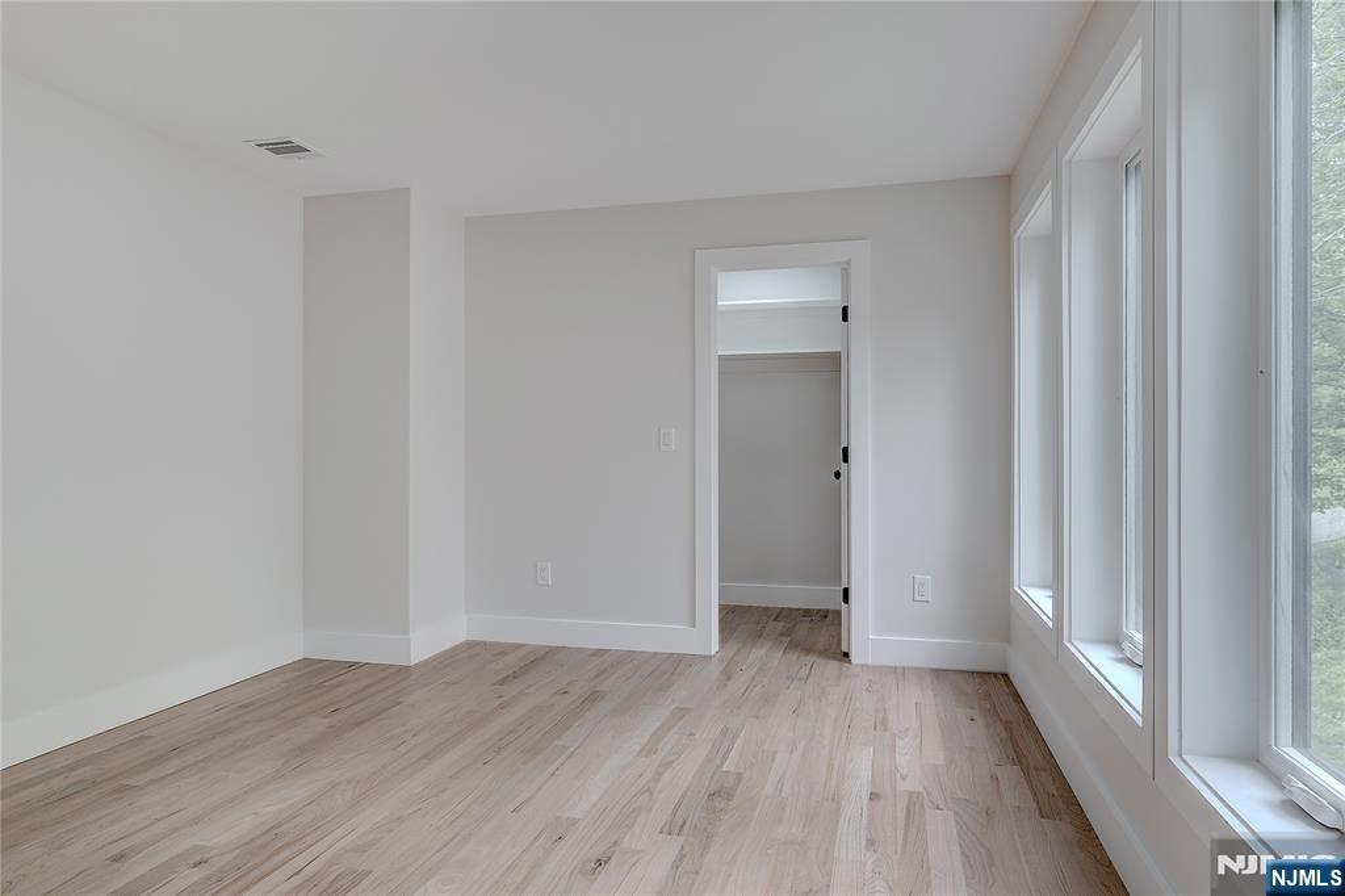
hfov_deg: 81.2
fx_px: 784
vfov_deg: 59.5
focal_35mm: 21
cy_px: 448
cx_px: 672
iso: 400
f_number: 8
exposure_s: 1/100
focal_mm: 21
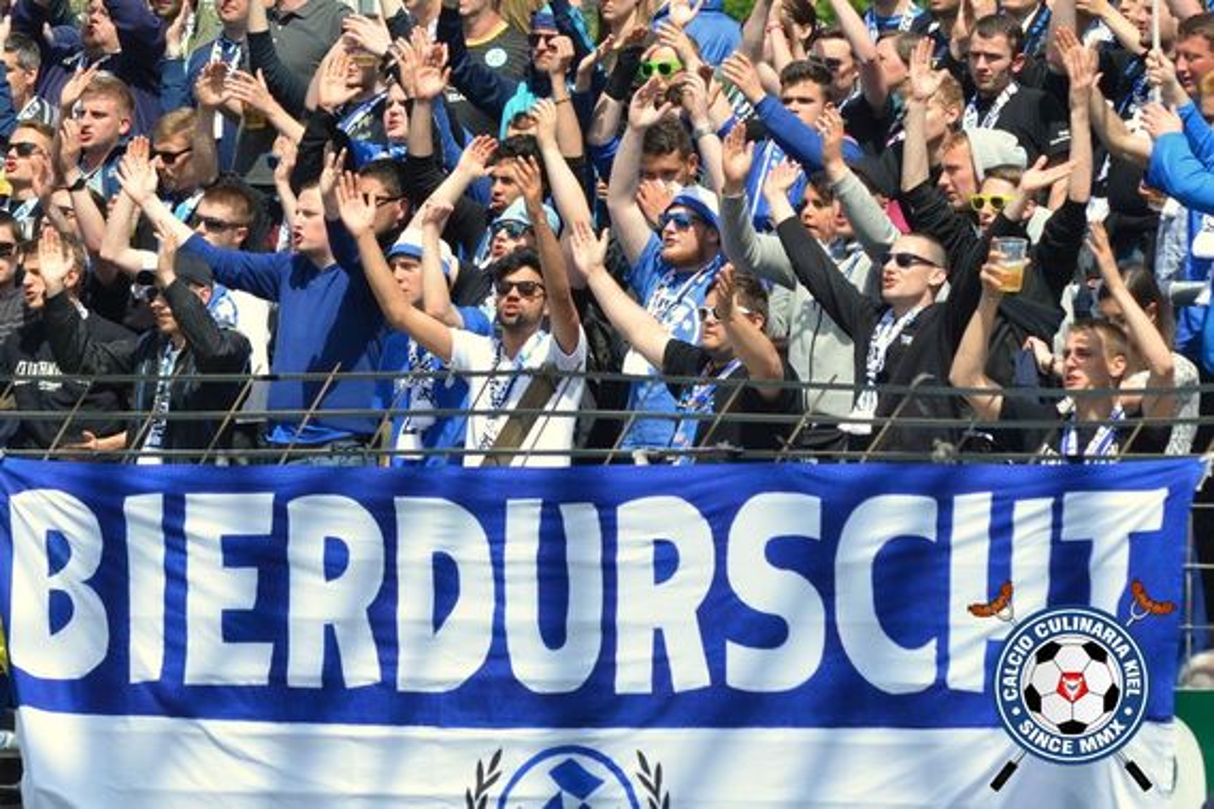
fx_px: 6575
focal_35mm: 195
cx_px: 607
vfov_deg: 7.0
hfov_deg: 10.5
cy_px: 404
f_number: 6.3
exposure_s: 1/1600
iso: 400
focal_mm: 130
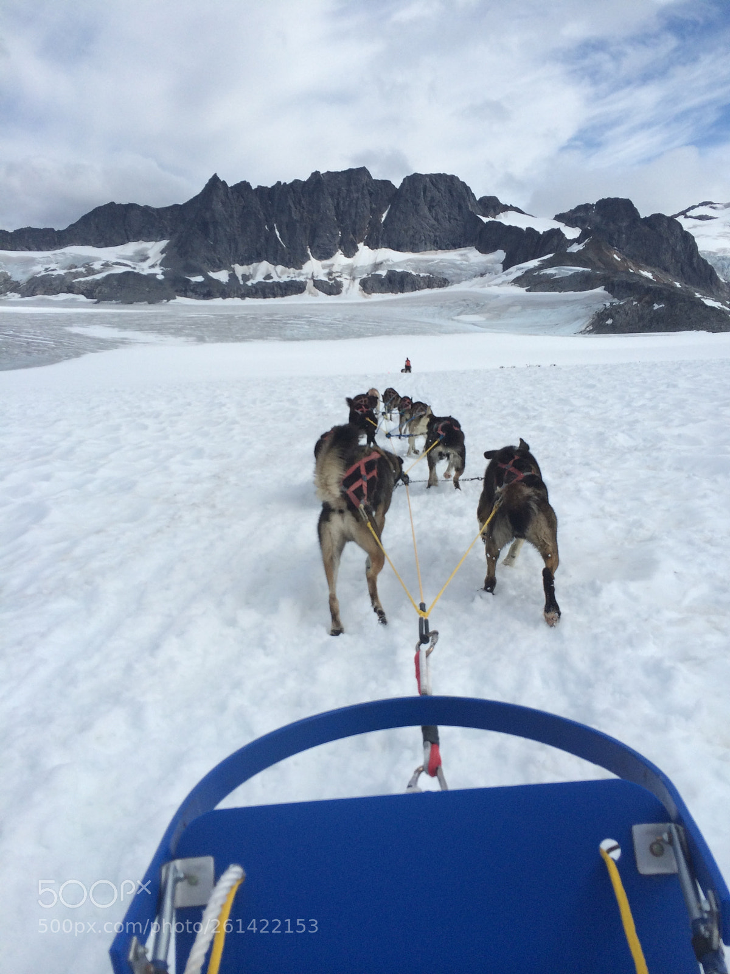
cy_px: 487
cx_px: 365
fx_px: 844
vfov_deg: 60.0
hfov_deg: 46.8
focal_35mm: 30
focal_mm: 4.12
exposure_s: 1/4566
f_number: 2.2
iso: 40
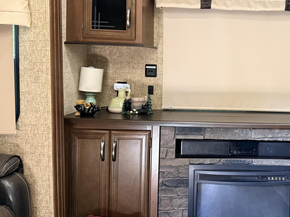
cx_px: 243
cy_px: 77
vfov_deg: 34.9
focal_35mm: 41
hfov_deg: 43.1
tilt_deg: -1.3
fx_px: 343
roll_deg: -1.2
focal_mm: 6.76
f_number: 1.78
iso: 320
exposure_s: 1/60
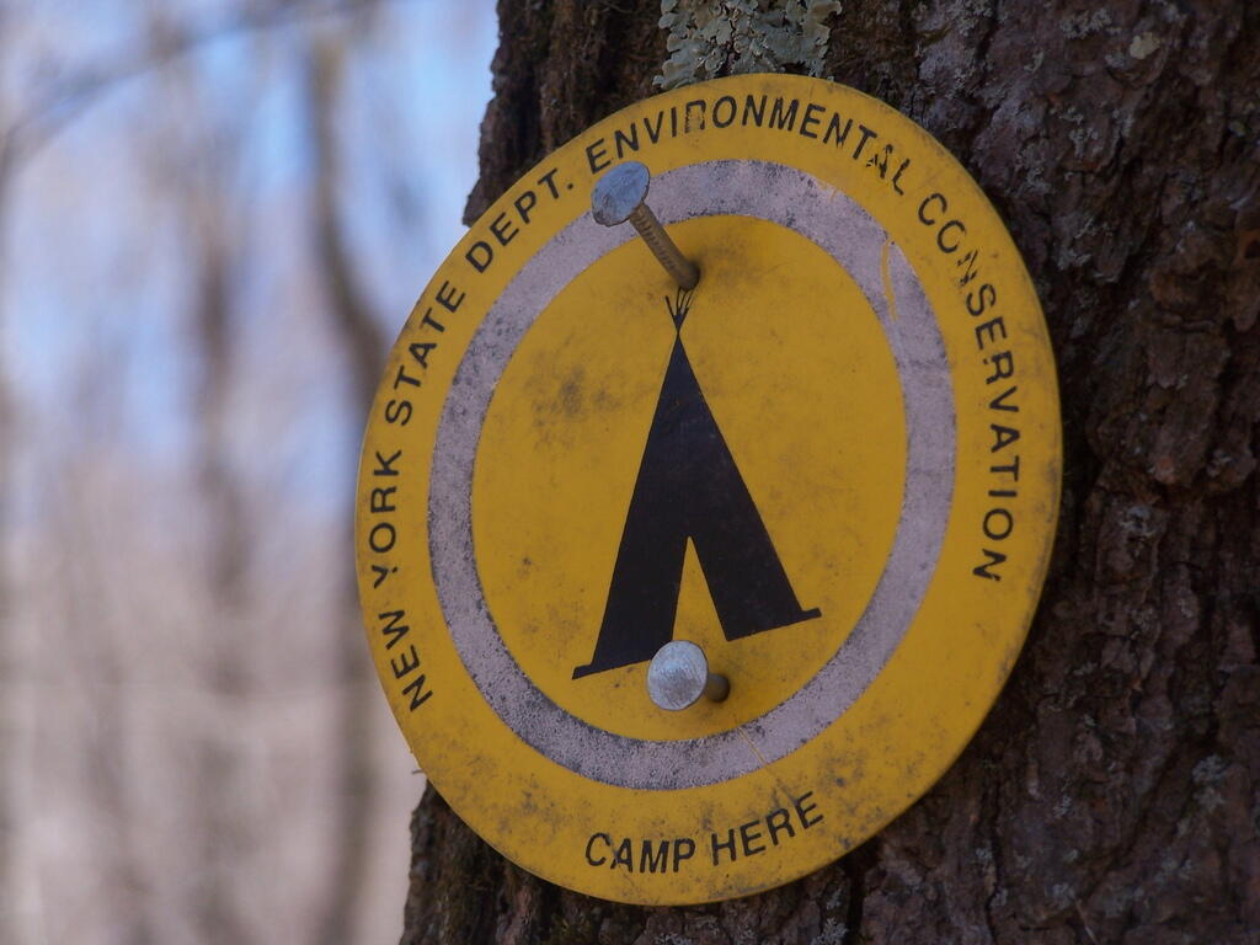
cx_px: 630
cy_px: 472
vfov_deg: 8.8
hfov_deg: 11.7
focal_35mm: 169
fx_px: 6151
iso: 80
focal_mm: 28
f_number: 3.2
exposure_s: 1/400
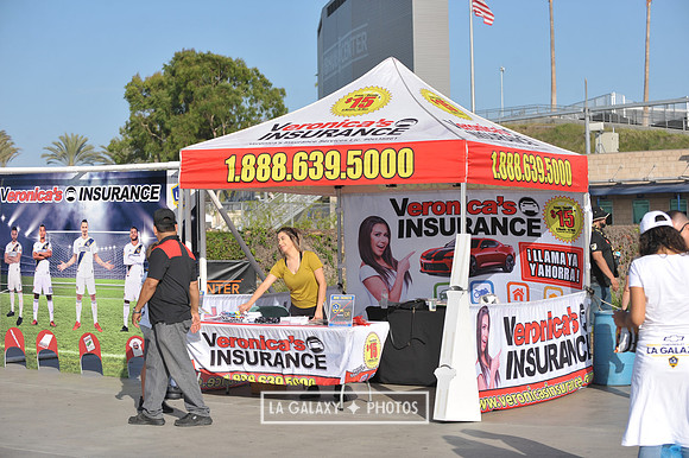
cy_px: 229
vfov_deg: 18.2
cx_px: 344
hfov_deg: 27.0
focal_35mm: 75
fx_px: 1435
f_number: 4.5
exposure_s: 1/2000
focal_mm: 75
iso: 250
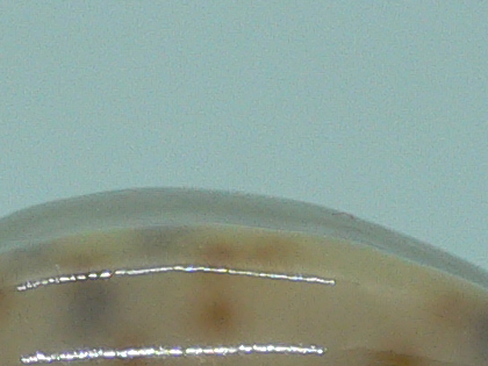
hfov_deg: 11.8
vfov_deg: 8.5
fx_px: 2368
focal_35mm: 168
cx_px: 250
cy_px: 686
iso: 100
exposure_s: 1/60
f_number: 2.8
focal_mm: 4.6
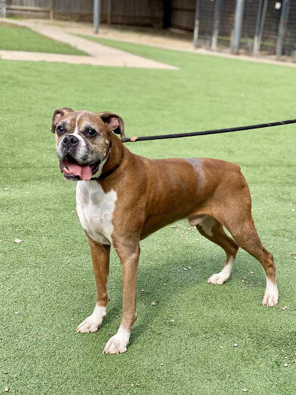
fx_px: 593
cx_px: 148
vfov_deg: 36.8
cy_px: 198
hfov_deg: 28.0
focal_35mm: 52
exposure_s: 1/578
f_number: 2
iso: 20
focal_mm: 6
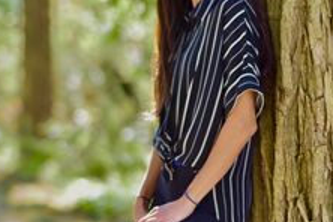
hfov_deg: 11.2
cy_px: 228
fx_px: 1702
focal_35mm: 184
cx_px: 220
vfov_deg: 7.4
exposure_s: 1/8000
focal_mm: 85
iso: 2800
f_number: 1.8
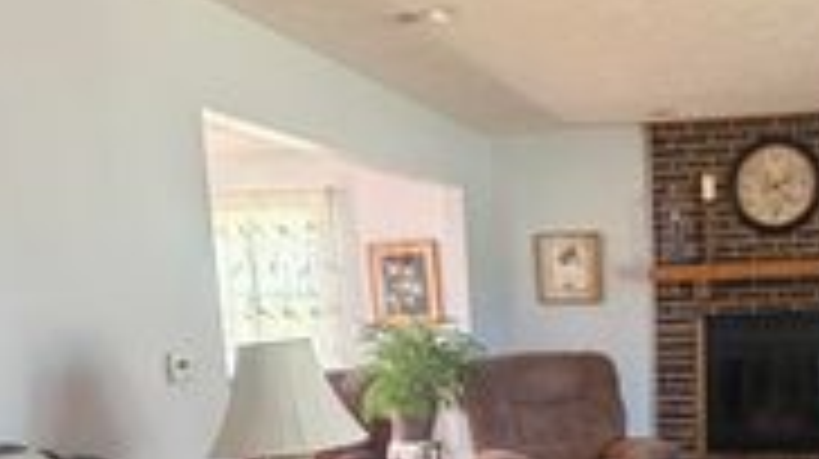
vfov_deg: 26.8
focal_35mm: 42
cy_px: 452
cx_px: 644
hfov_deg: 46.1
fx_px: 911
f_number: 2.2
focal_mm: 2.22
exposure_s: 1/60
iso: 320
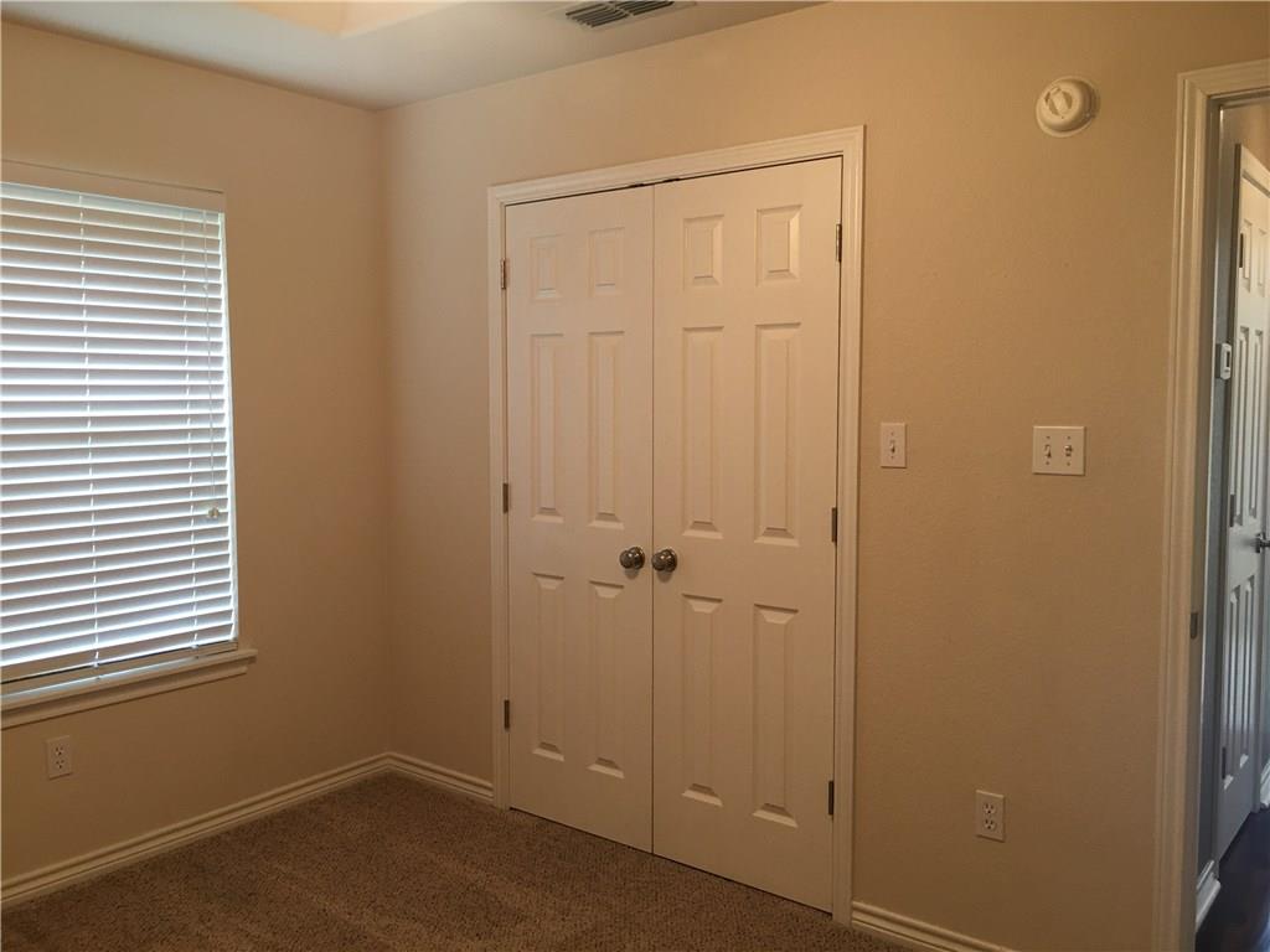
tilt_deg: -2.5
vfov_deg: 48.2
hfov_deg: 61.7
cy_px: 476
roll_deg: -0.2
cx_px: 635
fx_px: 1064
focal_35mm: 29
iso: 40
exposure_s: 1/15
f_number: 2.2
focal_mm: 4.15
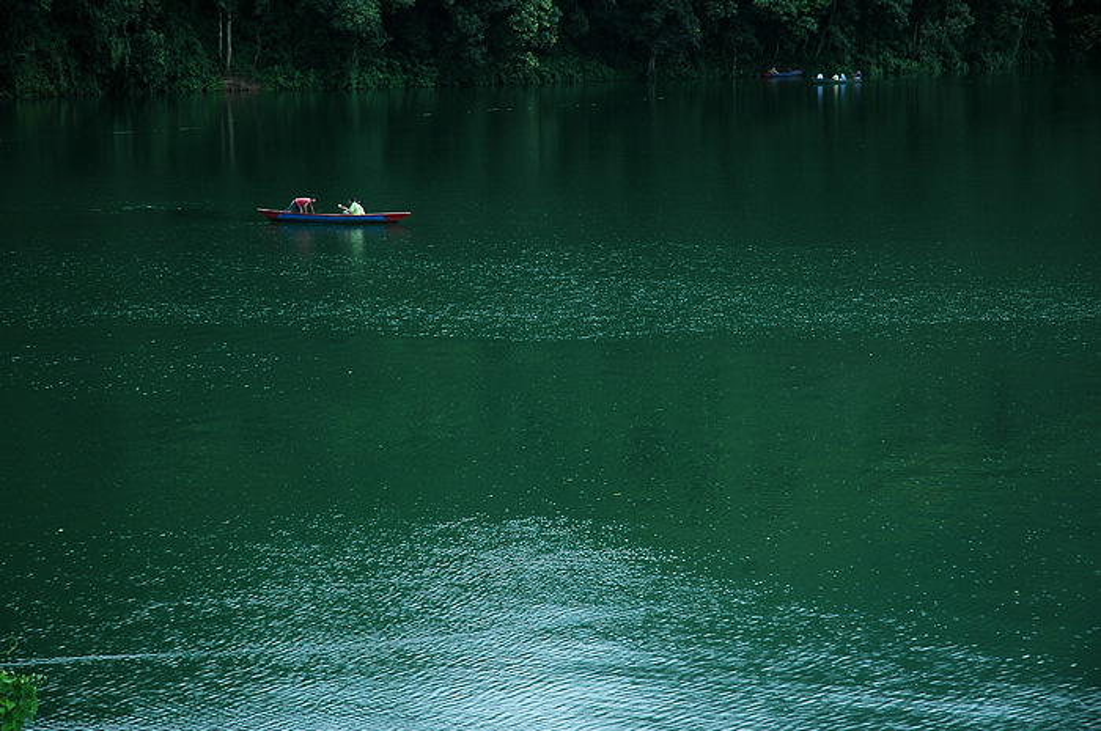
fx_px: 3207
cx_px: 550
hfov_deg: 19.5
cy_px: 366
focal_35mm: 105
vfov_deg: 13.0
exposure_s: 1/60
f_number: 5.6
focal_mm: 70
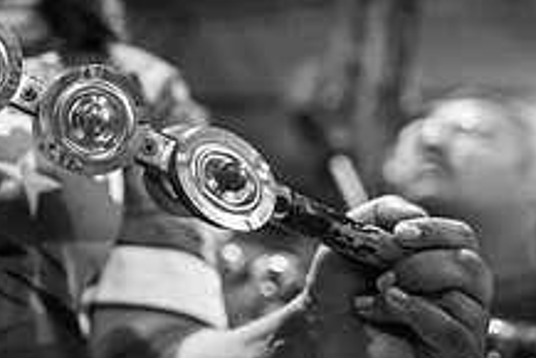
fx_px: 953
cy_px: 21
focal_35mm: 64
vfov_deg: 20.7
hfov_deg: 28.6
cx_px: -47
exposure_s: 1/320
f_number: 1.8
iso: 1600
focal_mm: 24
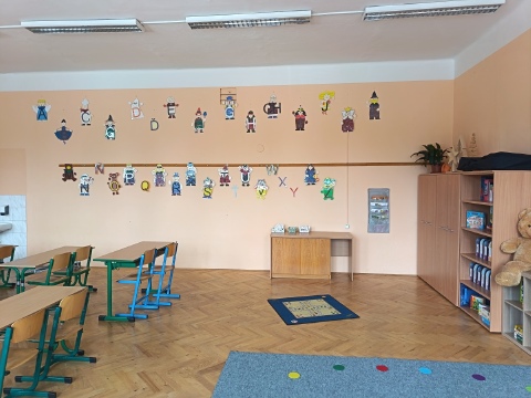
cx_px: 266
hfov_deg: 71.6
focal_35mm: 24
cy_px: 199
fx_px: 368
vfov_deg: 56.8
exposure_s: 1/100
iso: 540
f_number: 1.75
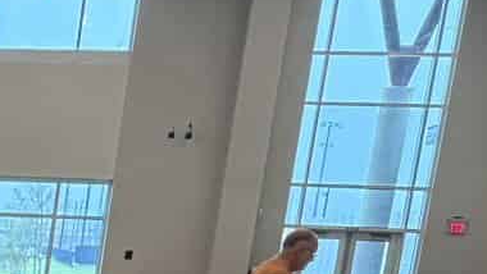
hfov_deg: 12.2
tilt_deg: -11.3
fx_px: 1821
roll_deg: -2.4
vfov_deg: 7.9
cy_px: 700
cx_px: -666
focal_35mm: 141
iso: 200
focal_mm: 6.76
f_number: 1.78
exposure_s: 1/140
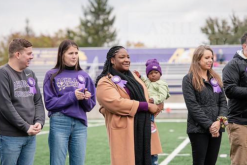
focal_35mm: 156
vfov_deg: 8.8
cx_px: 114
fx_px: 1071
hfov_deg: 13.2
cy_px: 72
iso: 400
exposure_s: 1/1000
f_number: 4
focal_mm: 135
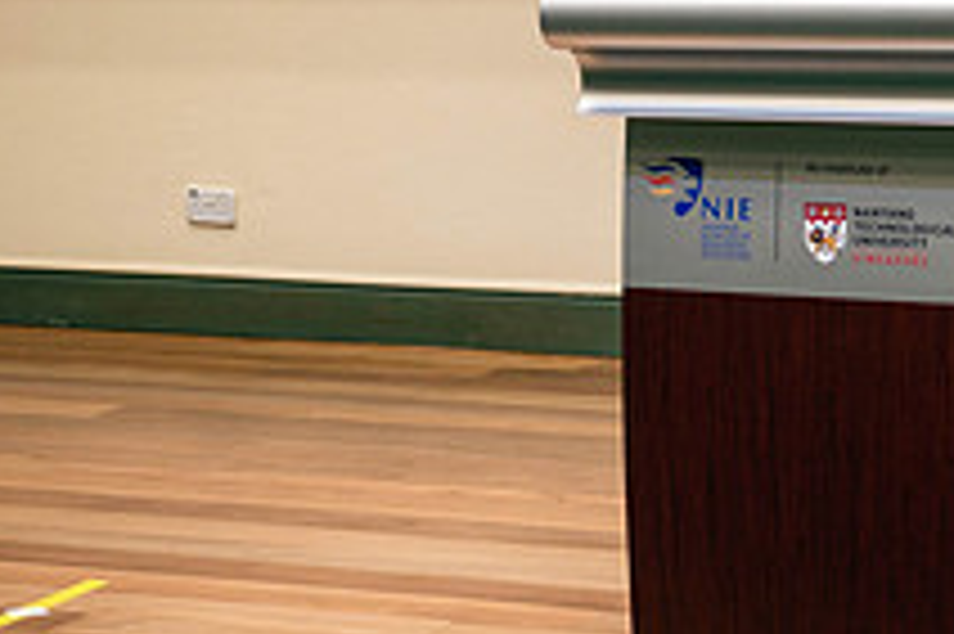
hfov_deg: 15.2
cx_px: 747
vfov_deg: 10.1
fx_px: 3548
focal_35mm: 134
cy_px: -74
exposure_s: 1/200
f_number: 2
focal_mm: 23
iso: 500
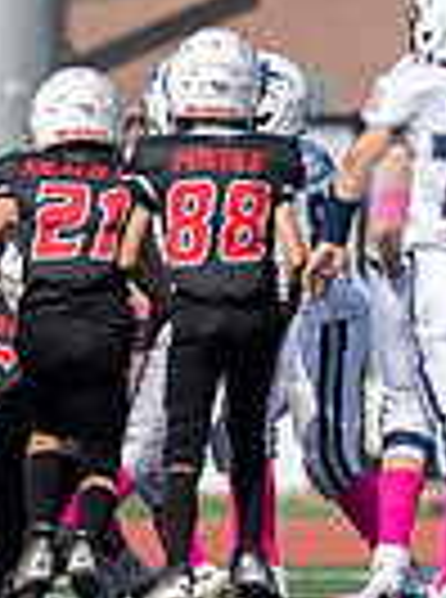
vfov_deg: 2.0
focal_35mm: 979
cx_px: 133
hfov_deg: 1.5
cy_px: 247
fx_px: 16900
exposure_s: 1/2500
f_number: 2.8
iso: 100
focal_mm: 200
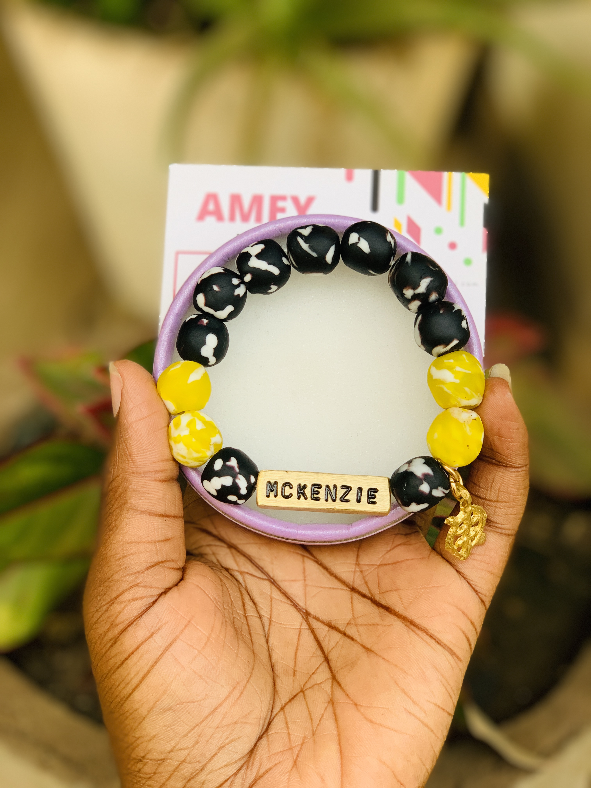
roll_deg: -3.4
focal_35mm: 52
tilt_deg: -36.3
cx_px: 296
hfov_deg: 28.0
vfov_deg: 36.8
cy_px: 394
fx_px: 1184
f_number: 2.4
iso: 50
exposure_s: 1/122
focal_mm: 6
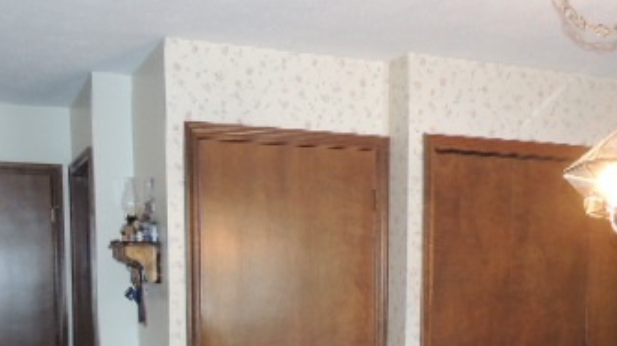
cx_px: 328
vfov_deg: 22.5
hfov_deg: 41.3
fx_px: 818
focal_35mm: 50
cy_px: 381
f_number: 3
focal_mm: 4.3
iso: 200
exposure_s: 1/30
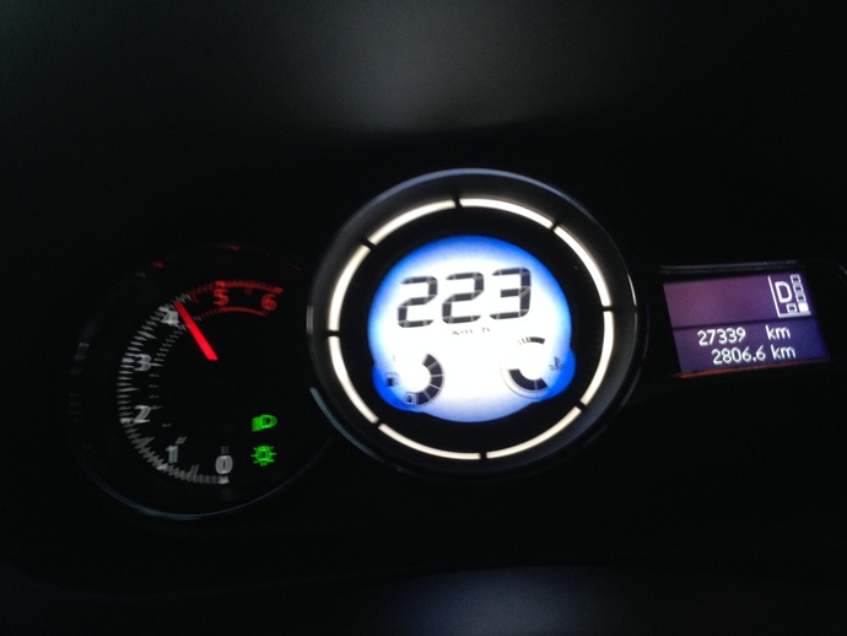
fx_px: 808
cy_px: 318
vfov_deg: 43.0
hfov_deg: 55.3
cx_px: 424
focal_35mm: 33
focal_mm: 4.12
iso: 200
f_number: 2.4
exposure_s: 1/20
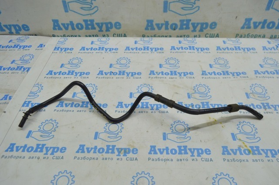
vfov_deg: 47.8
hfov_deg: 67.4
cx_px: 140
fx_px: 209
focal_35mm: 27
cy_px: 92
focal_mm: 18
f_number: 5.6
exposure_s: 1/40
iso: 400
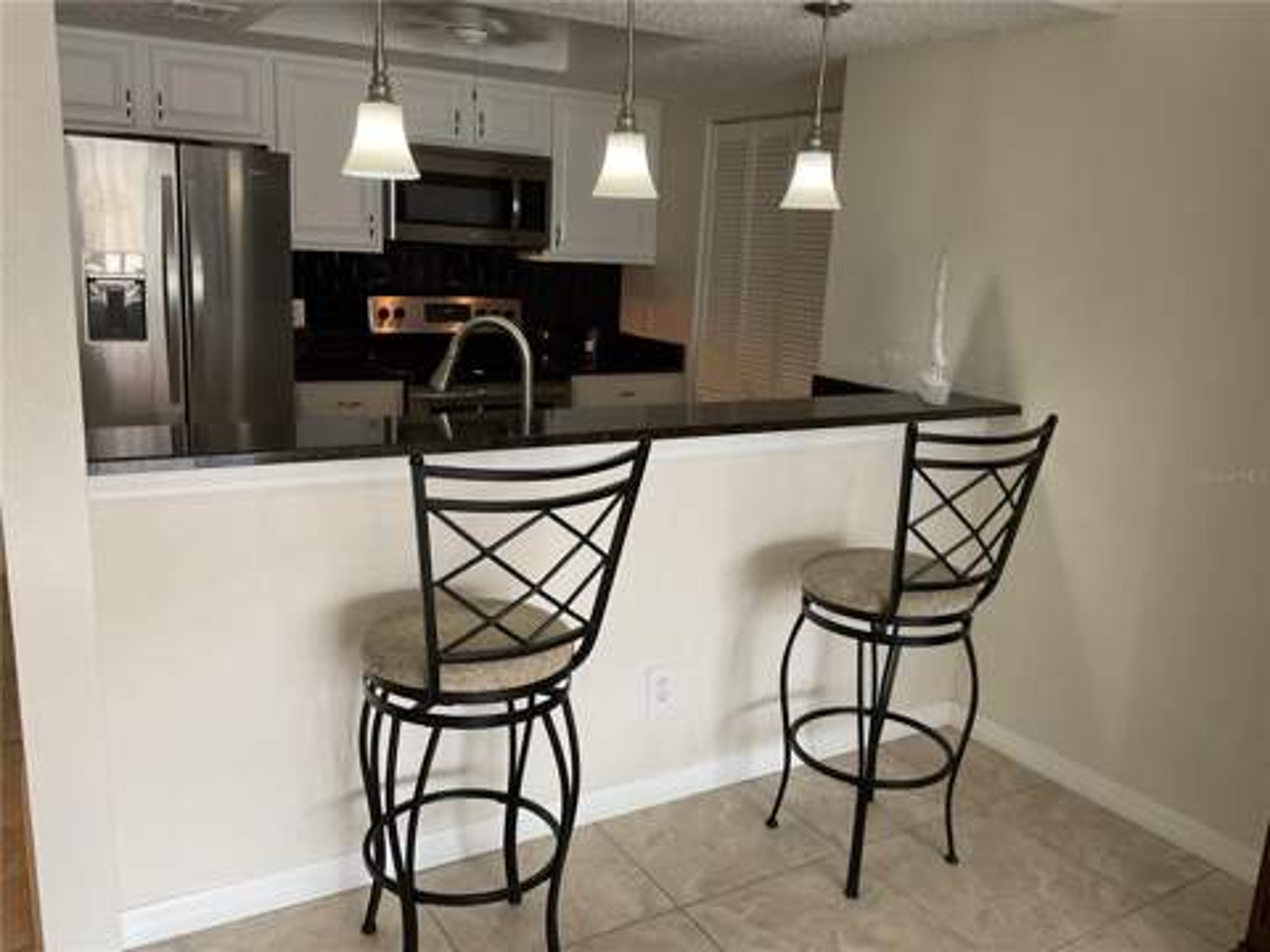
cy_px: 476
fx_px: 1064
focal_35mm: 29
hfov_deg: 61.7
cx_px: 635
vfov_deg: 48.2
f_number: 1.8
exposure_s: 1/60
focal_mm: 3
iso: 200
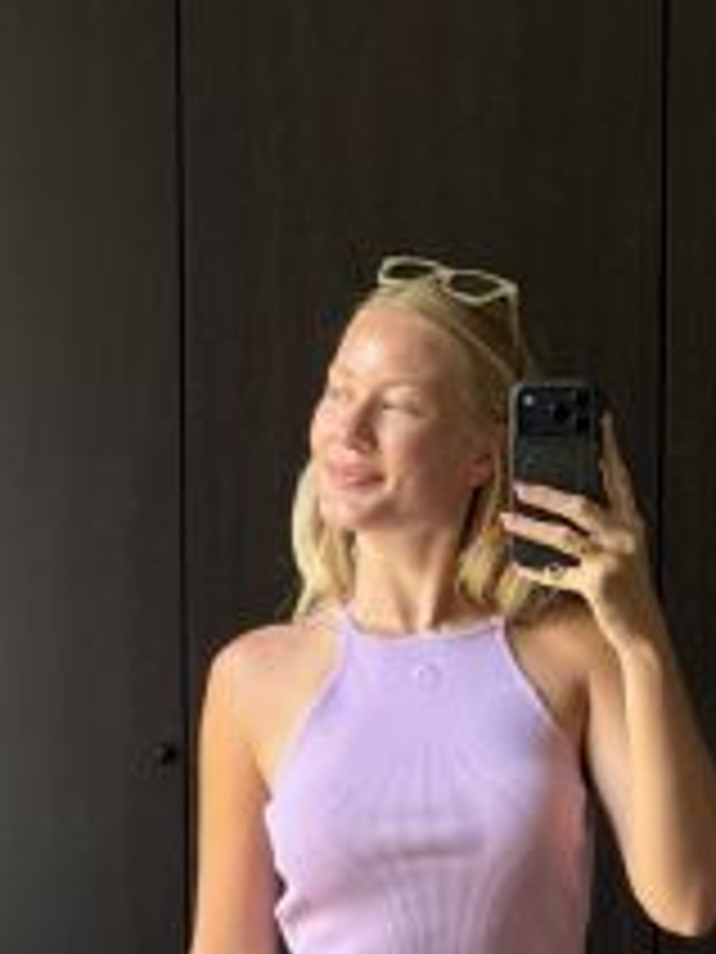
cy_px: 1084
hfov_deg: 10.9
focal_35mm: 136
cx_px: 459
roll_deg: +0.8
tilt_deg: -14.9
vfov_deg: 14.1
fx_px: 3751
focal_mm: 6.76
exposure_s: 1/40
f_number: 1.78
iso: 250
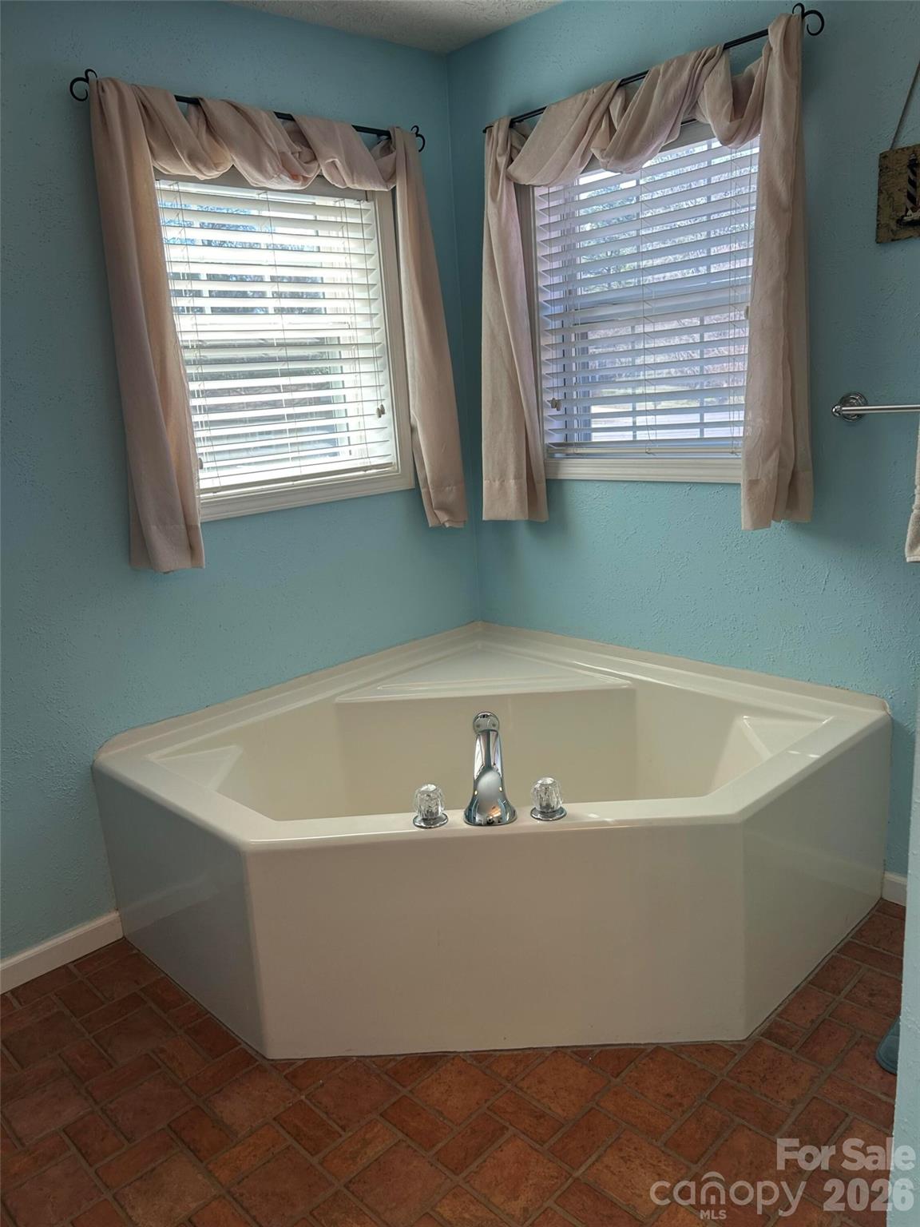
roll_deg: +5.0
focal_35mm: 26
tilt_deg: -14.2
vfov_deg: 67.3
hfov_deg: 53.1
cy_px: 614
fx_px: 921
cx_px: 460
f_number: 1.5
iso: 40
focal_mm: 5.7
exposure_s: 1/172
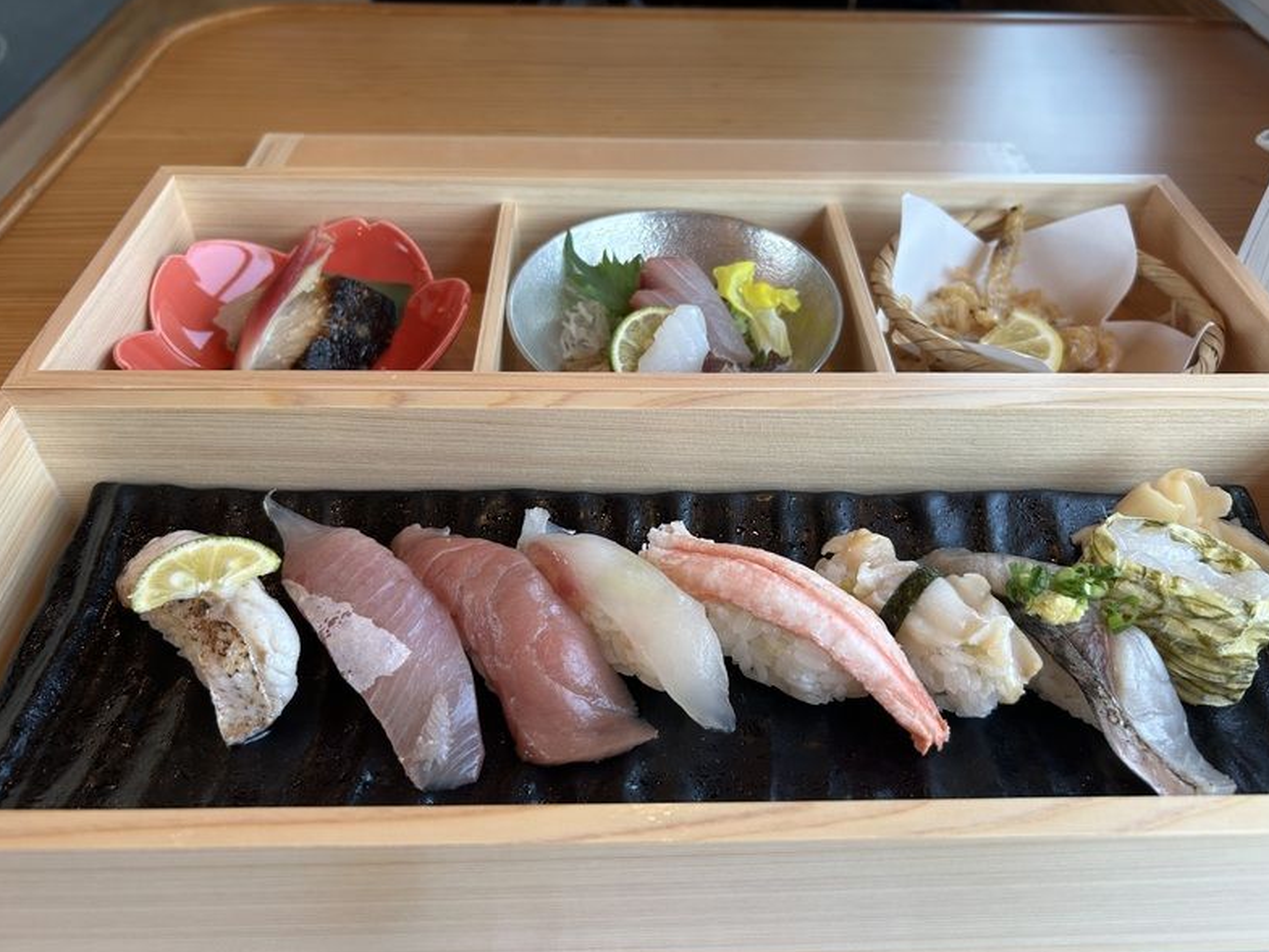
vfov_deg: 51.4
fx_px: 990
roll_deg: -1.3
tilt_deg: -41.8
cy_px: 476
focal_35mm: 27
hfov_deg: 65.3
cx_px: 652
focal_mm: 5.7
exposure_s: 1/129
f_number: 1.5
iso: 32
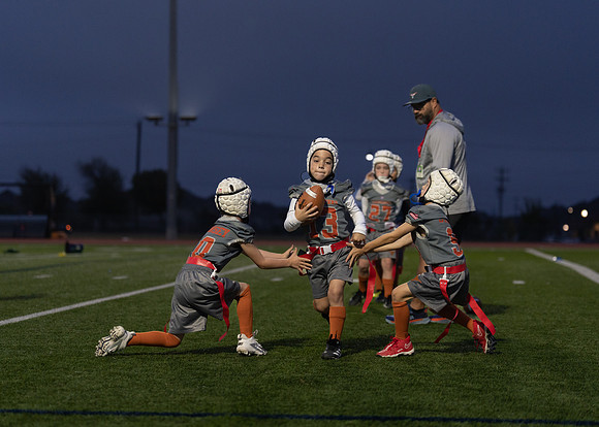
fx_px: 1693
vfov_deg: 14.4
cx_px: 300
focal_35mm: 100
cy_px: 214
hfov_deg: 20.1
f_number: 2.8
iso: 1250
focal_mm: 95
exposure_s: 1/800
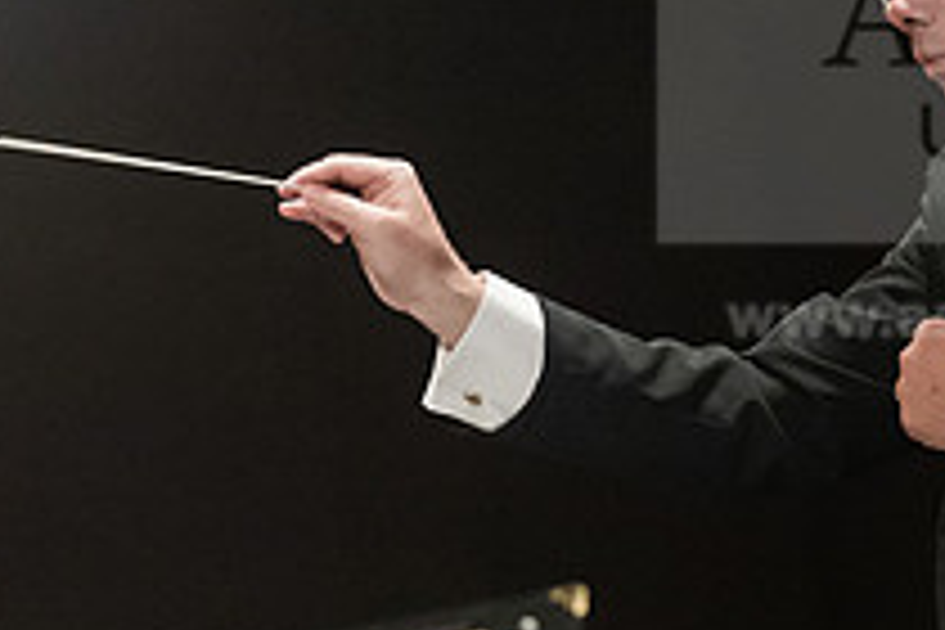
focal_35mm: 441
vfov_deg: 3.1
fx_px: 11575
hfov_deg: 4.7
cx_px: 522
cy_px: 412
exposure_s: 1/200
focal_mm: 160
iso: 5000
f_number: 3.5
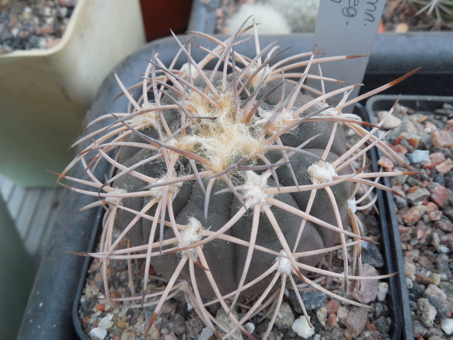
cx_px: 226
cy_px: 170
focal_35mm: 31
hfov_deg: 58.4
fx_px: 406
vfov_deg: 45.4
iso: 125
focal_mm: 5.6
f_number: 3.6
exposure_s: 1/80
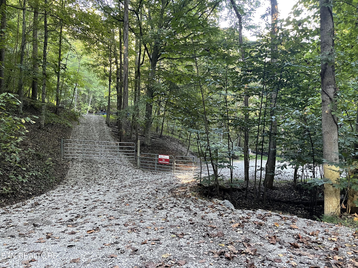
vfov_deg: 54.9
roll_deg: -1.6
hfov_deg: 69.4
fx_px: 259
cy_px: 134
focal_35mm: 25
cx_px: 179
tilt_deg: -1.4
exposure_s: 1/60
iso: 320
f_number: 1.6
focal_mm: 5.1
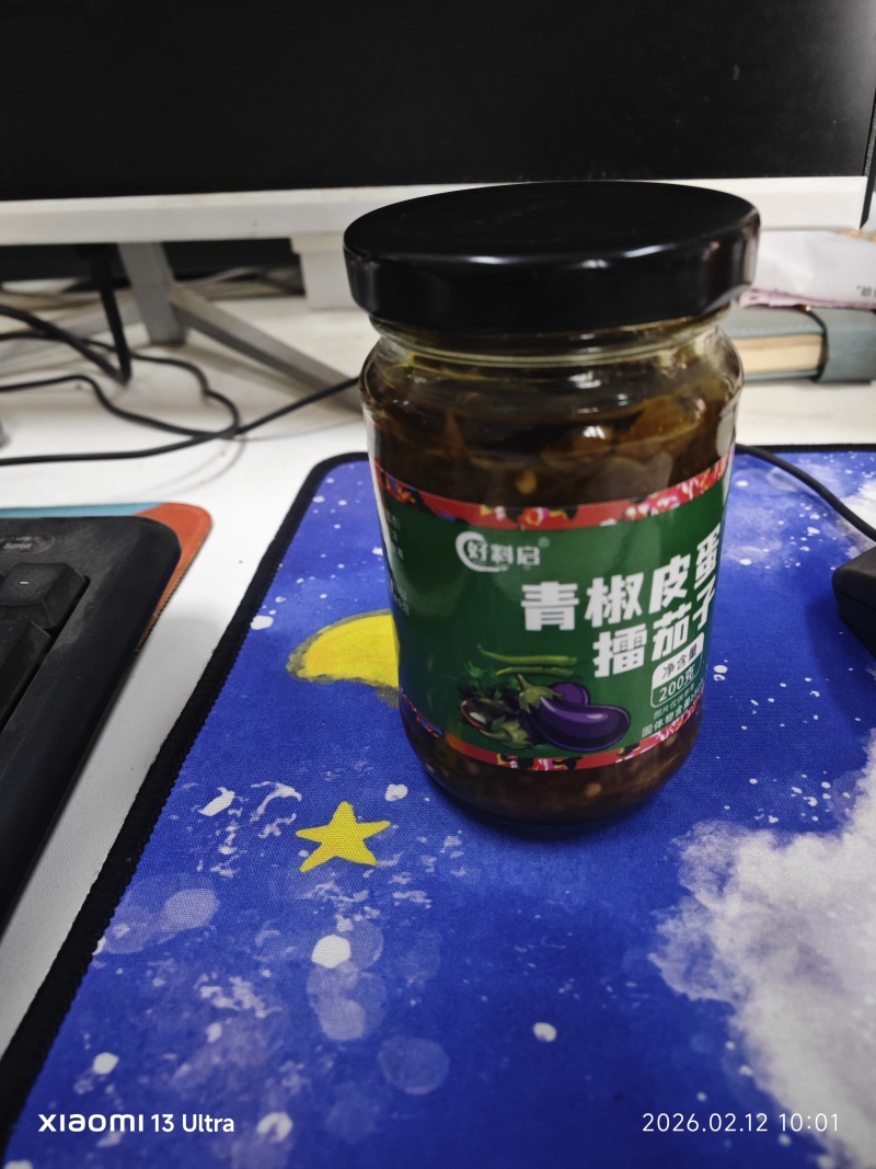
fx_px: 776
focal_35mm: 23
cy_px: 584
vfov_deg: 73.9
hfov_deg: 58.9
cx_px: 438
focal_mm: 8.7
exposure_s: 1/100
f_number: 4
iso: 3200
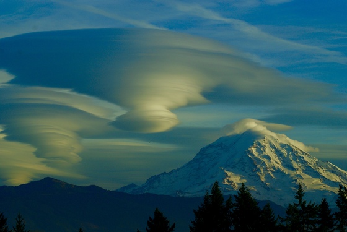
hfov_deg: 12.4
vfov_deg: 8.3
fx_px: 1592
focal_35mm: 165
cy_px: 116
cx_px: 174
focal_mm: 110
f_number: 9
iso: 100
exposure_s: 1/250
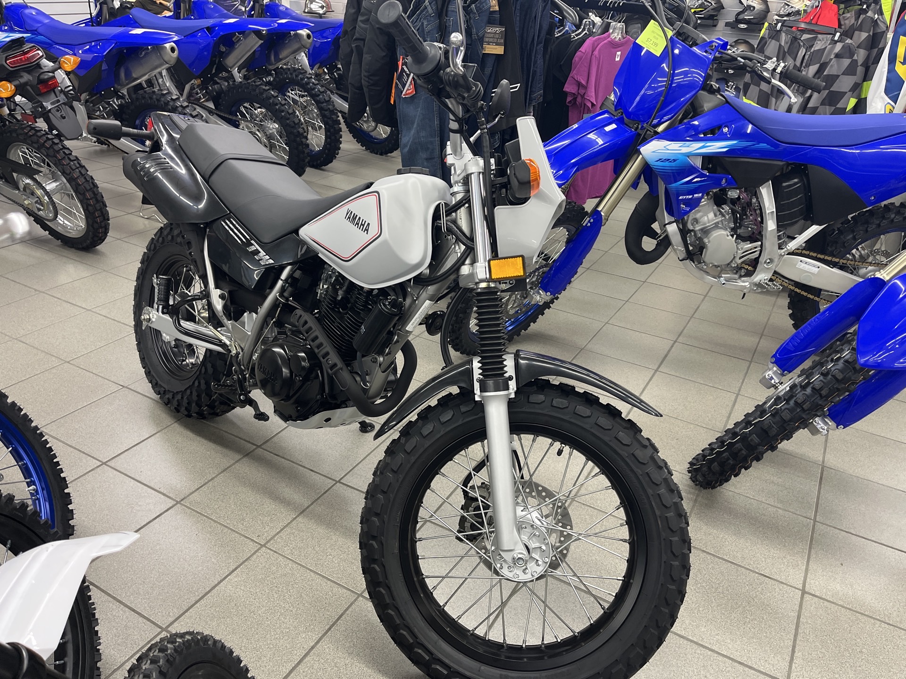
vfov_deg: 53.1
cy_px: 340
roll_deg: -4.2
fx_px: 680
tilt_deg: -27.4
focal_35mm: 26
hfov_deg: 67.3
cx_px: 453
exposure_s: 1/60
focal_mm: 5.1
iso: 160
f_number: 1.6
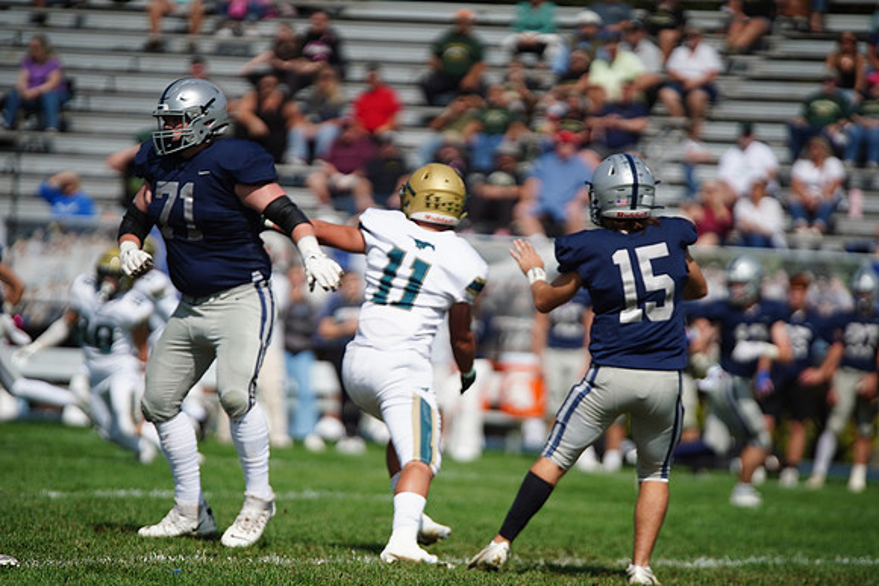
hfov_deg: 6.9
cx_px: 440
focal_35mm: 300
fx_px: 7326
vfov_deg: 4.6
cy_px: 293
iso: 400
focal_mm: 300
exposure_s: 1/8000
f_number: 2.8
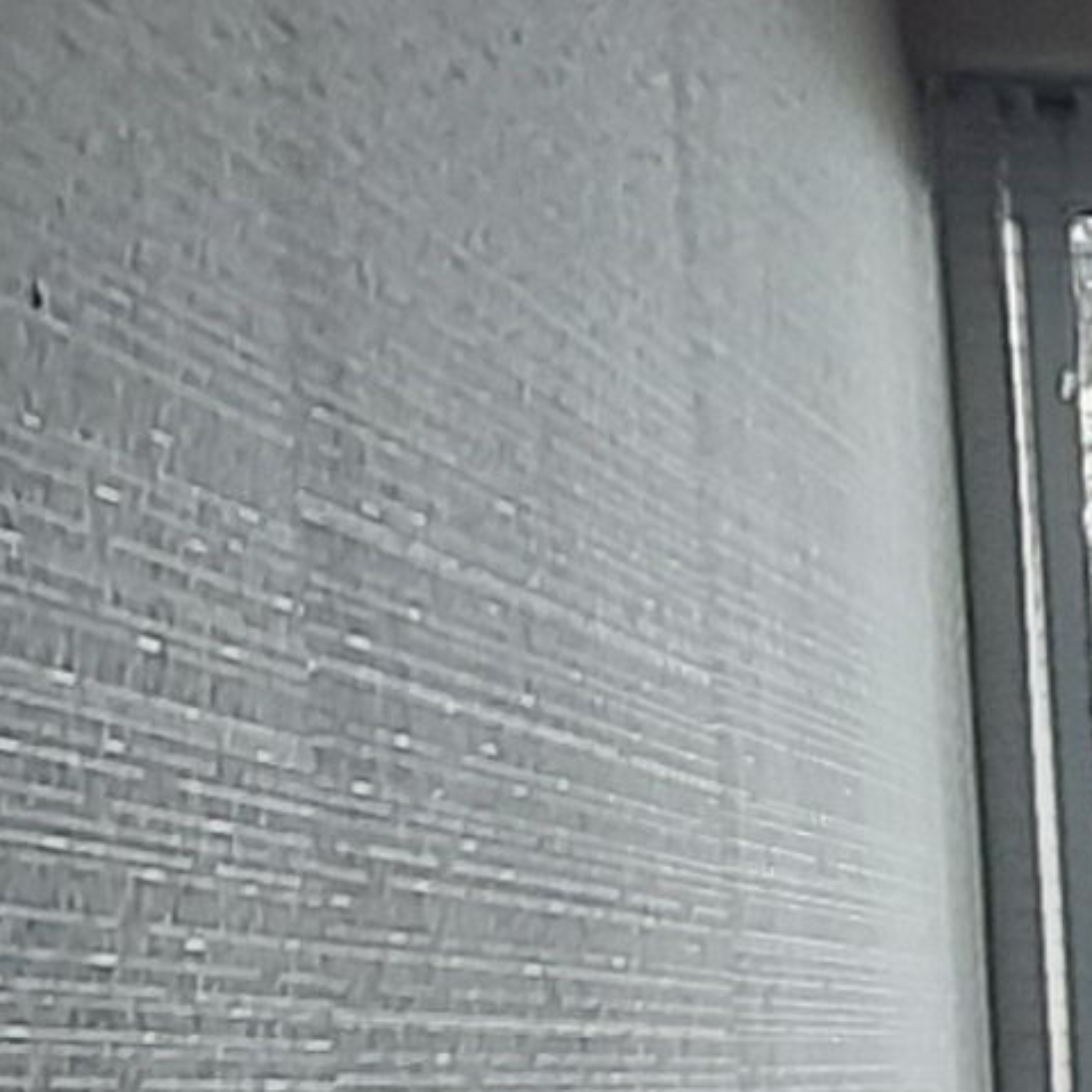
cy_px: 2318
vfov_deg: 8.3
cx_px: 3922
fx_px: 7102
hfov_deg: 7.2
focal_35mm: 199
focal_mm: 3.93
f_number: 1.7
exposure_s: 1/50
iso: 64
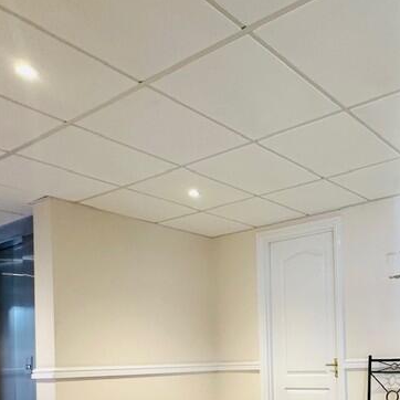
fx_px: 458
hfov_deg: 41.0
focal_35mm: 35
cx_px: 402
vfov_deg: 43.7
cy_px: 348
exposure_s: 1/50
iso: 200
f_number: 2.2
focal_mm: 2.22
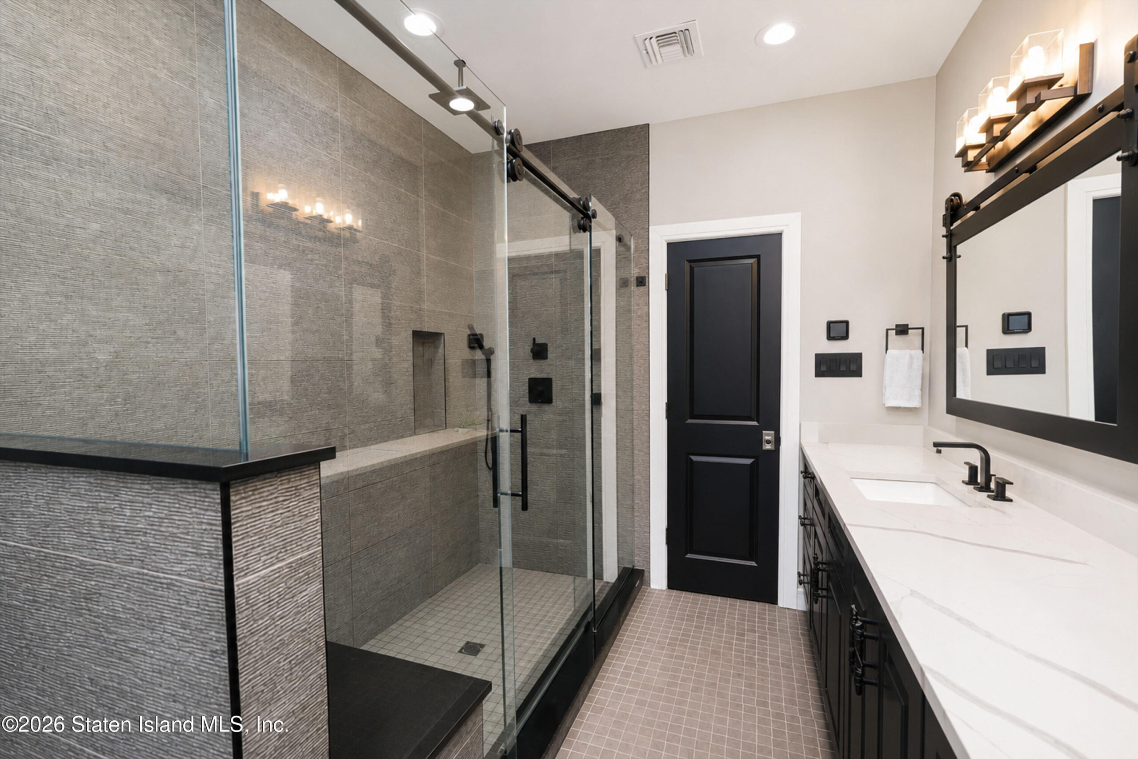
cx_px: 569
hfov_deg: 96.7
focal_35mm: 16
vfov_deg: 73.8
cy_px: 380
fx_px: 506
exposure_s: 1/13
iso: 64
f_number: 4
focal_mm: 16
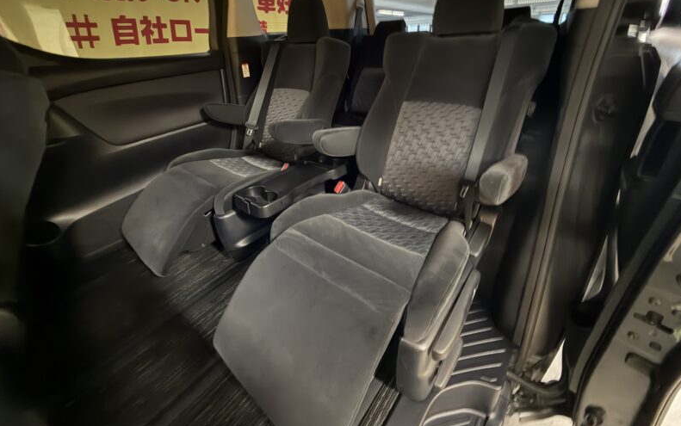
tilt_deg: -27.7
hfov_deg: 101.4
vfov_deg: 74.5
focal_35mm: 15
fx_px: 278
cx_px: 343
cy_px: 185
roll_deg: -0.6
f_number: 2.2
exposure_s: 1/13
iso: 800
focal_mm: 2.22
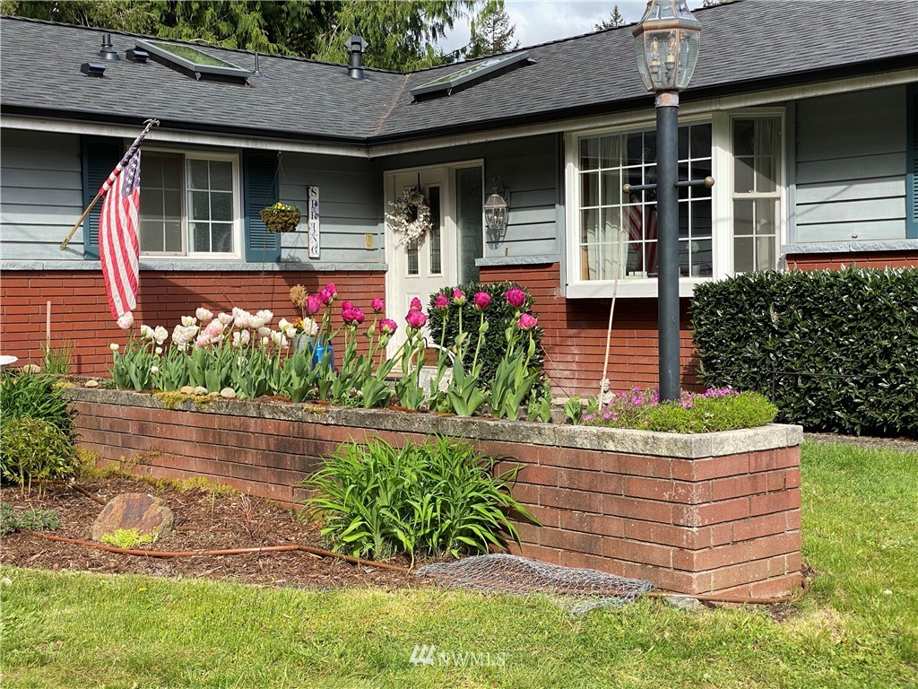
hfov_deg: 36.8
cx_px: 459
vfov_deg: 28.0
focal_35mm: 52
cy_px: 344
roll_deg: +0.6
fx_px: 1379
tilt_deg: -2.0
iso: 20
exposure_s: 1/666
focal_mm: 6
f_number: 2
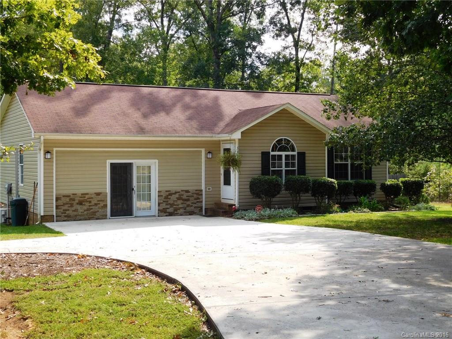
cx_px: 226
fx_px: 653
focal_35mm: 50
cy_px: 170
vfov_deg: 29.1
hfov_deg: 38.2
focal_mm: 8.9
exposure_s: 1/320
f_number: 4.1
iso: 125
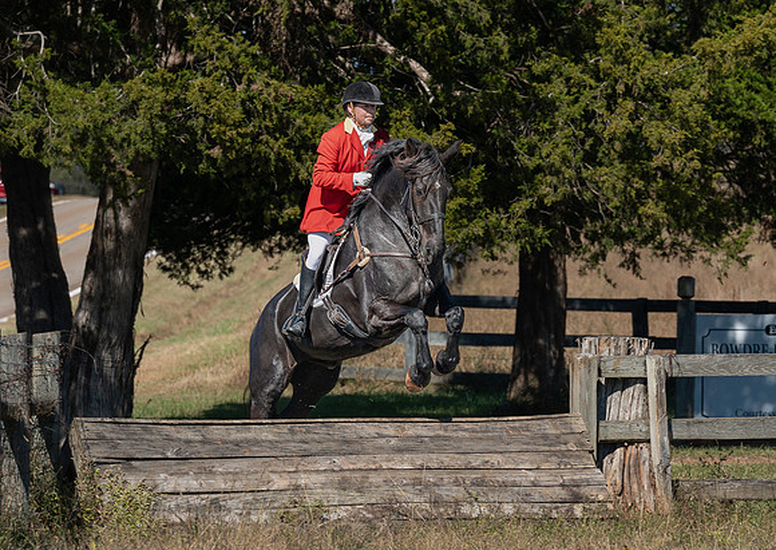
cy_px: 342
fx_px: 6916
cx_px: 555
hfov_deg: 6.4
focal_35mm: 315
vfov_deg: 4.6
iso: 200
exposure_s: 1/500
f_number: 6.3
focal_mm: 200
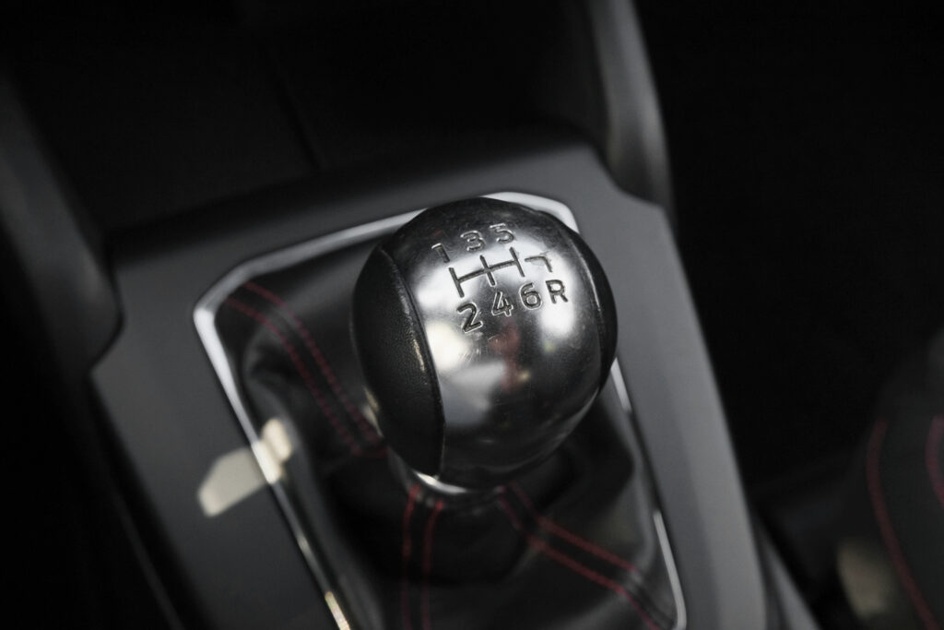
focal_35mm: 33
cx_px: 472
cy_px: 315
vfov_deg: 40.0
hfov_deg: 57.2
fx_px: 865
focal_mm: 22.1
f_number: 8
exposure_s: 1/180
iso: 2000
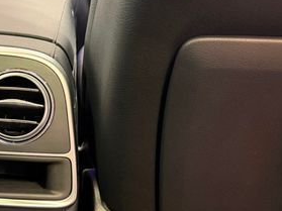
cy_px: 84
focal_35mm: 55
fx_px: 448
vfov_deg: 26.5
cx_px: -4
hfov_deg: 32.0
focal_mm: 6.76
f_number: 1.78
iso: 640
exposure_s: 1/40
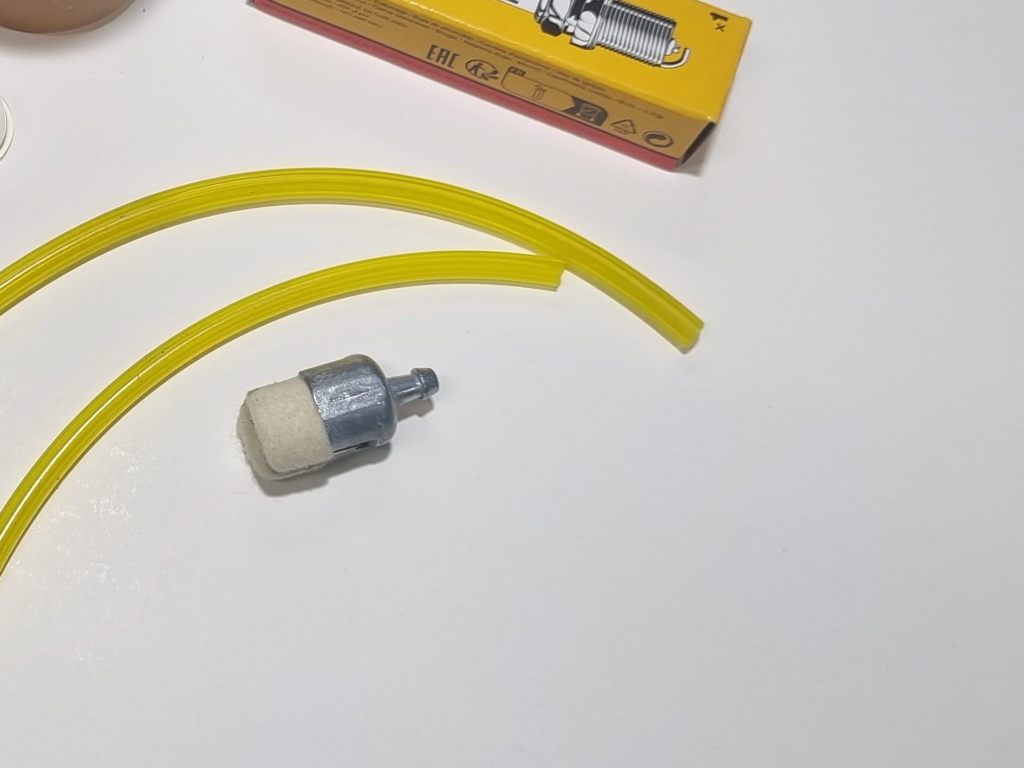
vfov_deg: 26.2
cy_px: 187
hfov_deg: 32.4
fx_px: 1627
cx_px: 22
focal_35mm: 55
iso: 50
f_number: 1.8
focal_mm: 5.4
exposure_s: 1/100
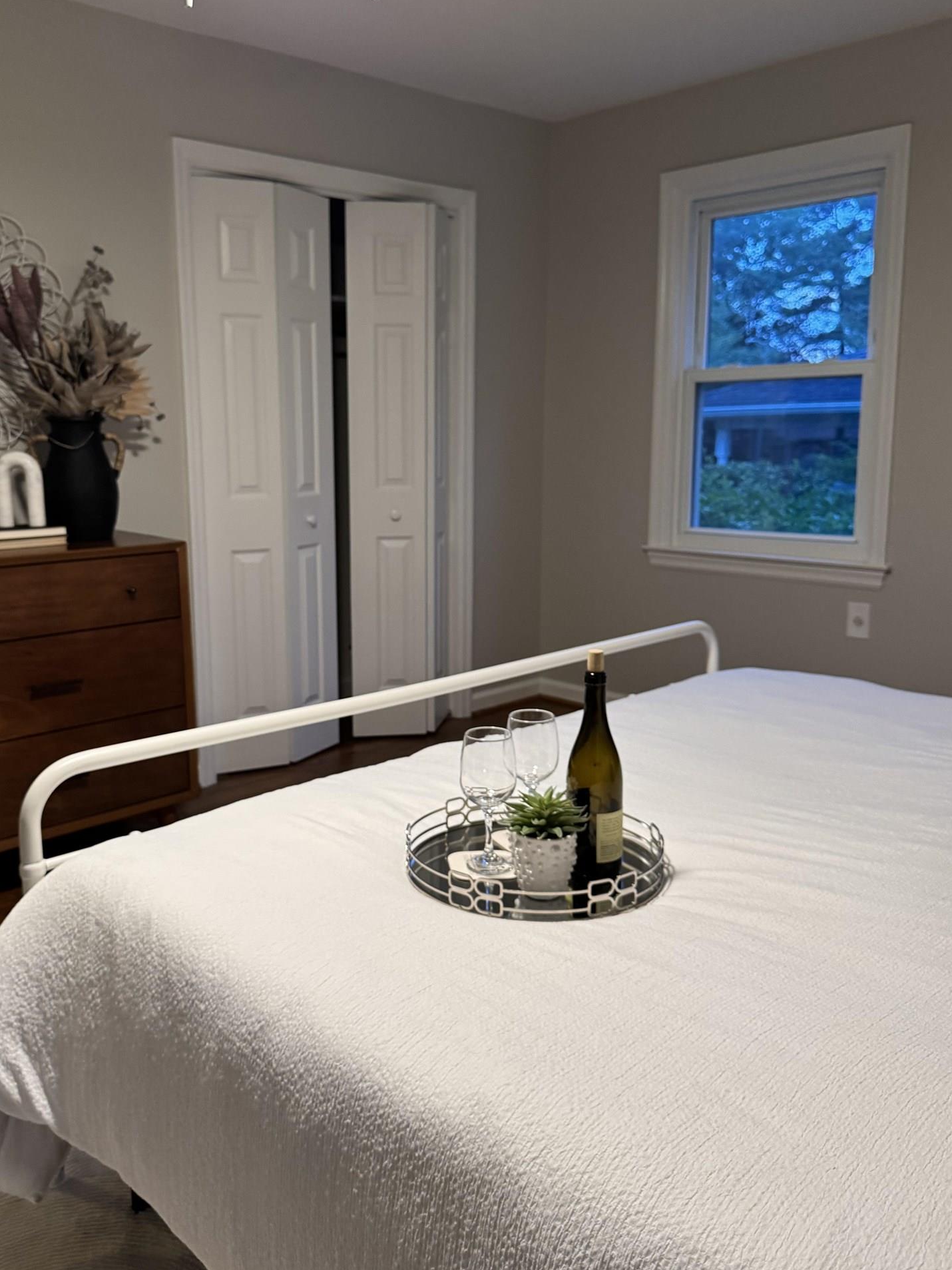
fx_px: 1064
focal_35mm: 29
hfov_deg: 48.1
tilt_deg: -9.3
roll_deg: +1.1
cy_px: 615
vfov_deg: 61.7
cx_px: 415
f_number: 1.78
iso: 320
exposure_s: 1/60
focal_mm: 6.76
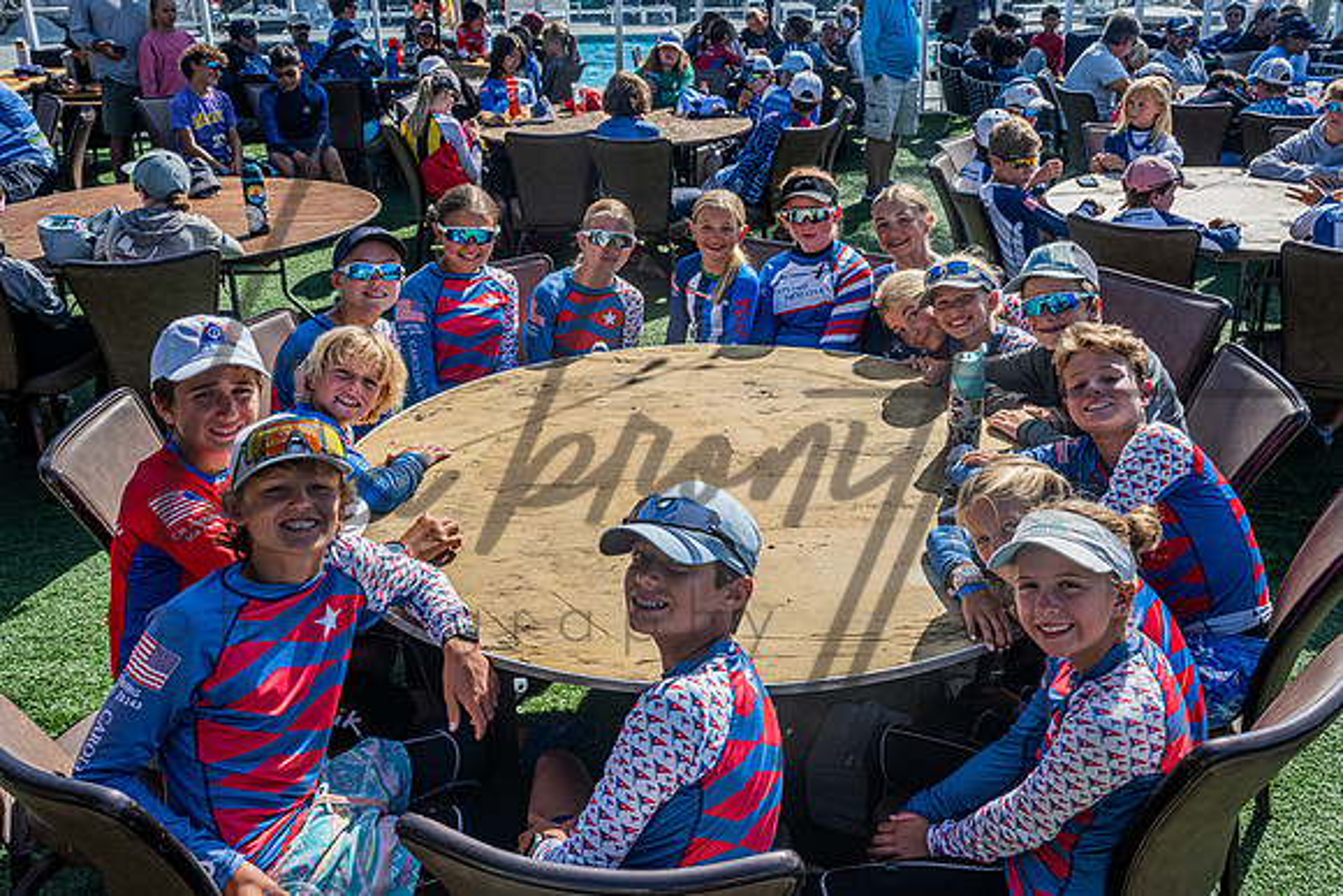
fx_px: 1177
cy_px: 391
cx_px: 706
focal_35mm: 32
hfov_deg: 59.4
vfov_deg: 41.6
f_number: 13
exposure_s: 1/640
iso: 800
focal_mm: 28
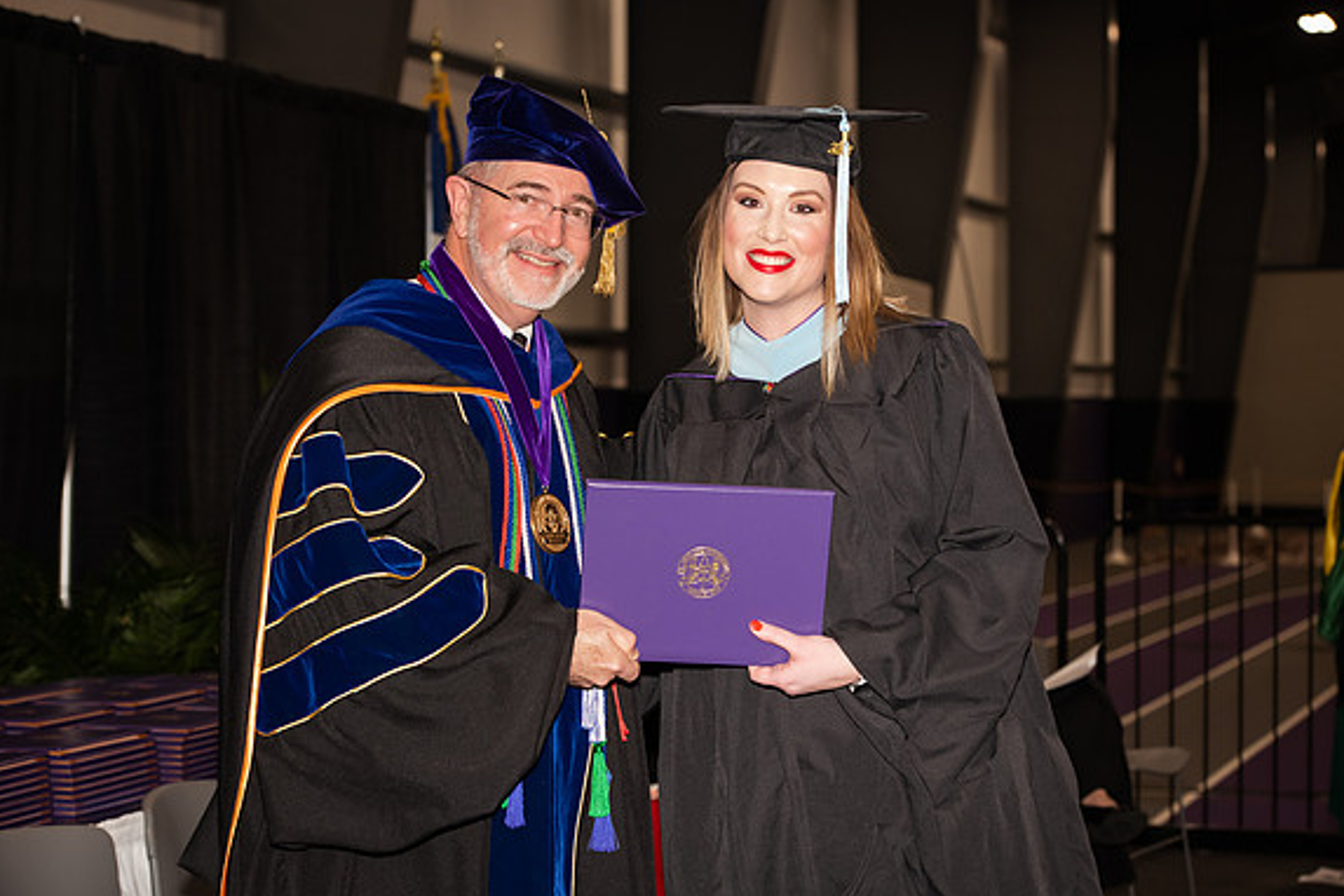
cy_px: 452
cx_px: 668
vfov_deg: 16.9
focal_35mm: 81
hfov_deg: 25.1
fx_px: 3024
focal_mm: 80
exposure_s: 1/200
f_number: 5.6
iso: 1000
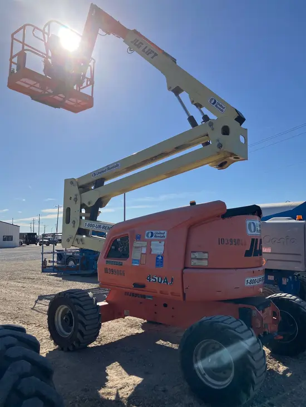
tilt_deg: +7.3
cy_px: 204
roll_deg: +0.6
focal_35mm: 28
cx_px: 153
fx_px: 330
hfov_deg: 49.8
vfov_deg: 63.4
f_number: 1.8
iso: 32
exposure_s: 1/4049
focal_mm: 3.99
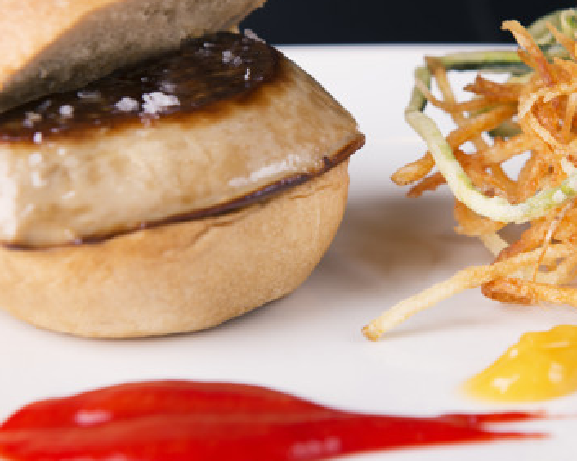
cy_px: 145
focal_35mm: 143
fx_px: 2441
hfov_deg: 13.5
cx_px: 402
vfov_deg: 10.8
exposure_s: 1/125
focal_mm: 70
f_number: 6.3
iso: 100
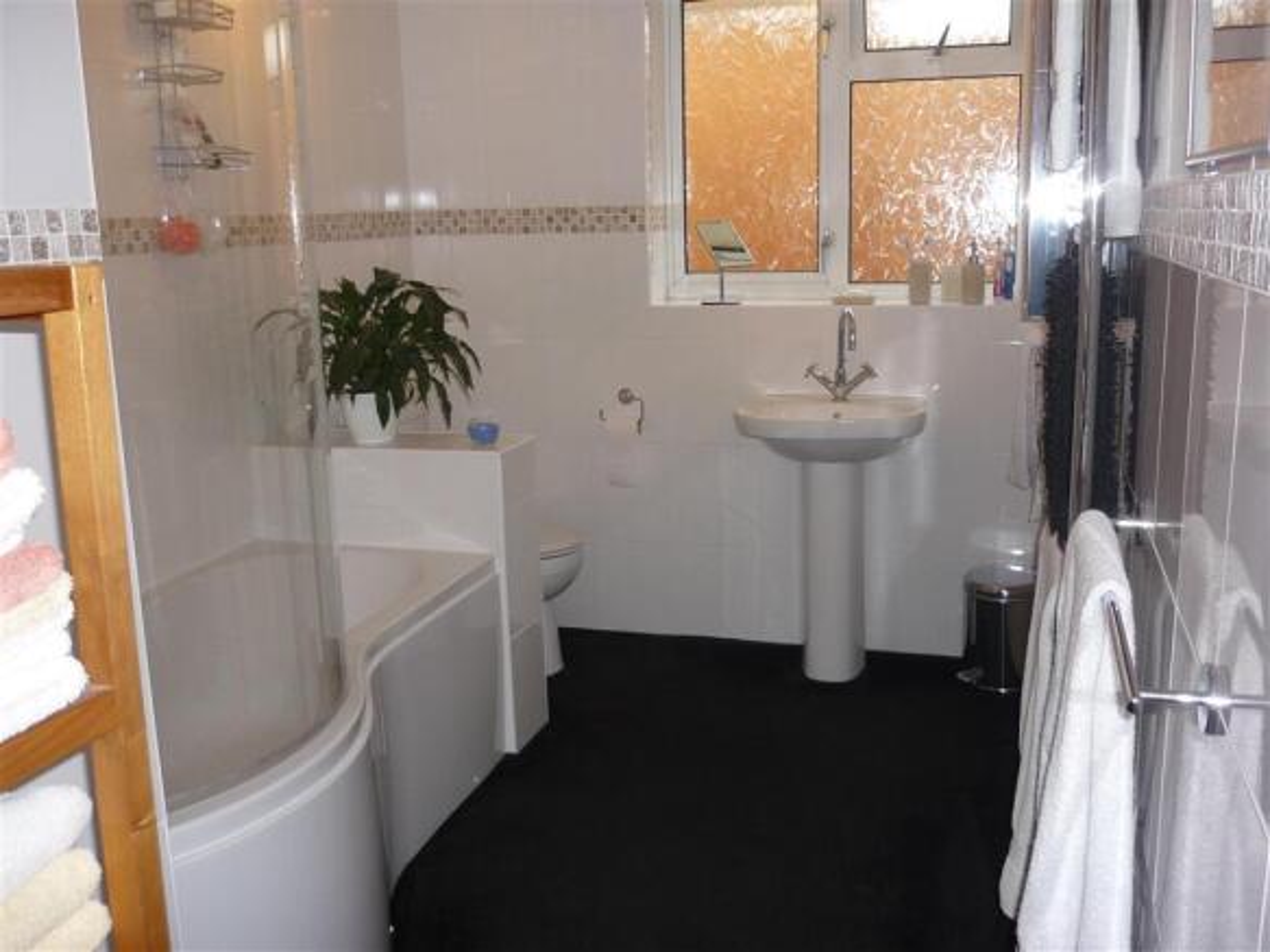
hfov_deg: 55.4
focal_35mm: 33
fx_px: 1210
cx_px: 635
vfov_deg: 42.9
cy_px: 476
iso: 125
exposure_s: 1/30
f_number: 2.8
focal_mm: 5.5
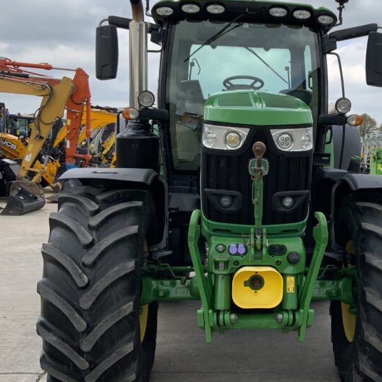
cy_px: 190
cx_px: 288
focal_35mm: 49
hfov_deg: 33.9
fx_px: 612
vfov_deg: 34.7
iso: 16
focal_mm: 3
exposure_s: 1/1076
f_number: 1.8
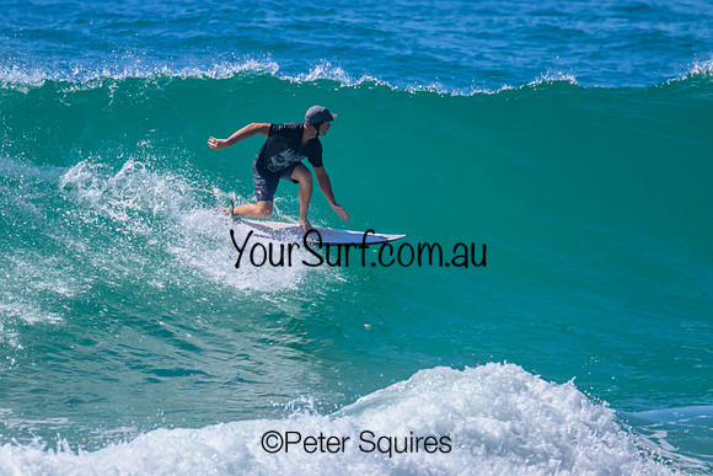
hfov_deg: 2.0
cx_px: 269
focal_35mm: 1018
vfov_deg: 1.4
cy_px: 204
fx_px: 20162
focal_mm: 800
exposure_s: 1/2000
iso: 1000
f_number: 11
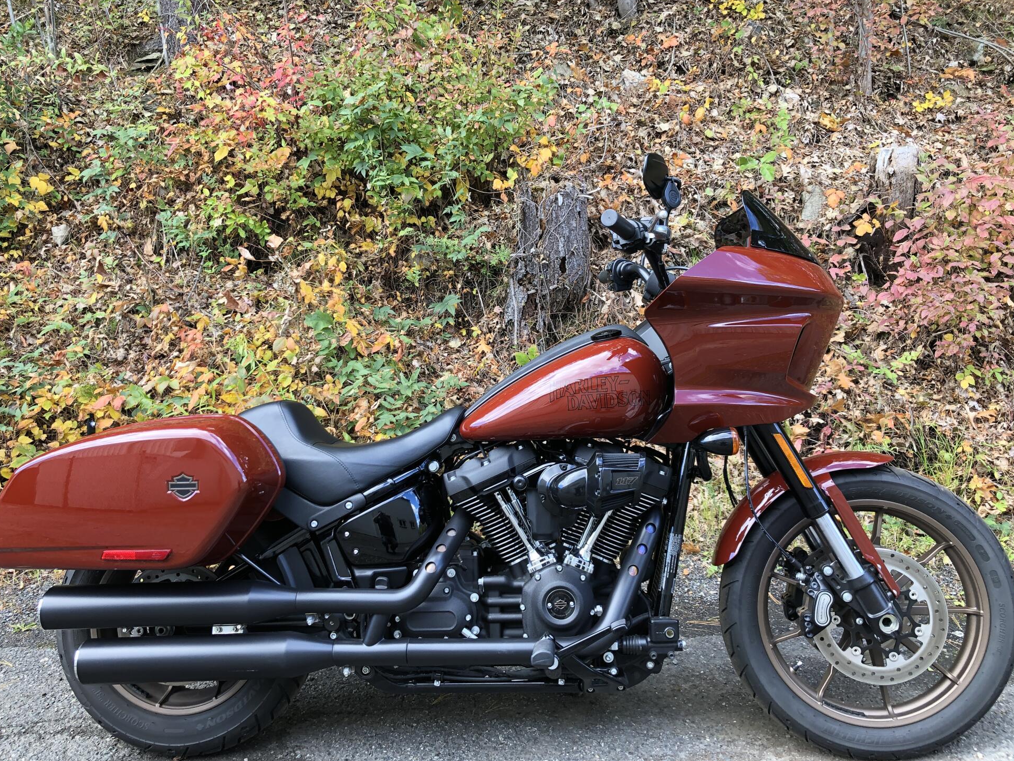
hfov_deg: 61.7
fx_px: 849
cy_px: 372
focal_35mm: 29
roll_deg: +3.7
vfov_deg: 48.2
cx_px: 503
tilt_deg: -6.2
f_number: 1.8
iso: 64
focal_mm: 4
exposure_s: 1/120
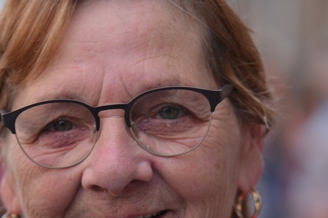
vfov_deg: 5.0
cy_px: 168
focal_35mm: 277
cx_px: 155
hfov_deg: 7.4
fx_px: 2524
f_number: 2.8
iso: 100
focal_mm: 98
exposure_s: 1/400
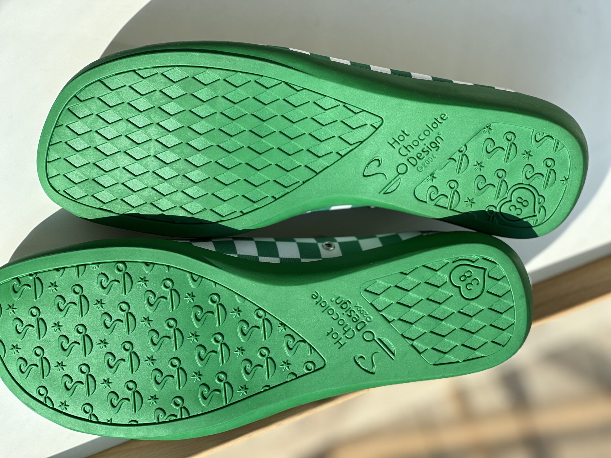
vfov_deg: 19.1
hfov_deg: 25.3
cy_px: 229
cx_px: 306
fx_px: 1359
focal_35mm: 77
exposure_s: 1/199
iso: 25
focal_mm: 9
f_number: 2.8
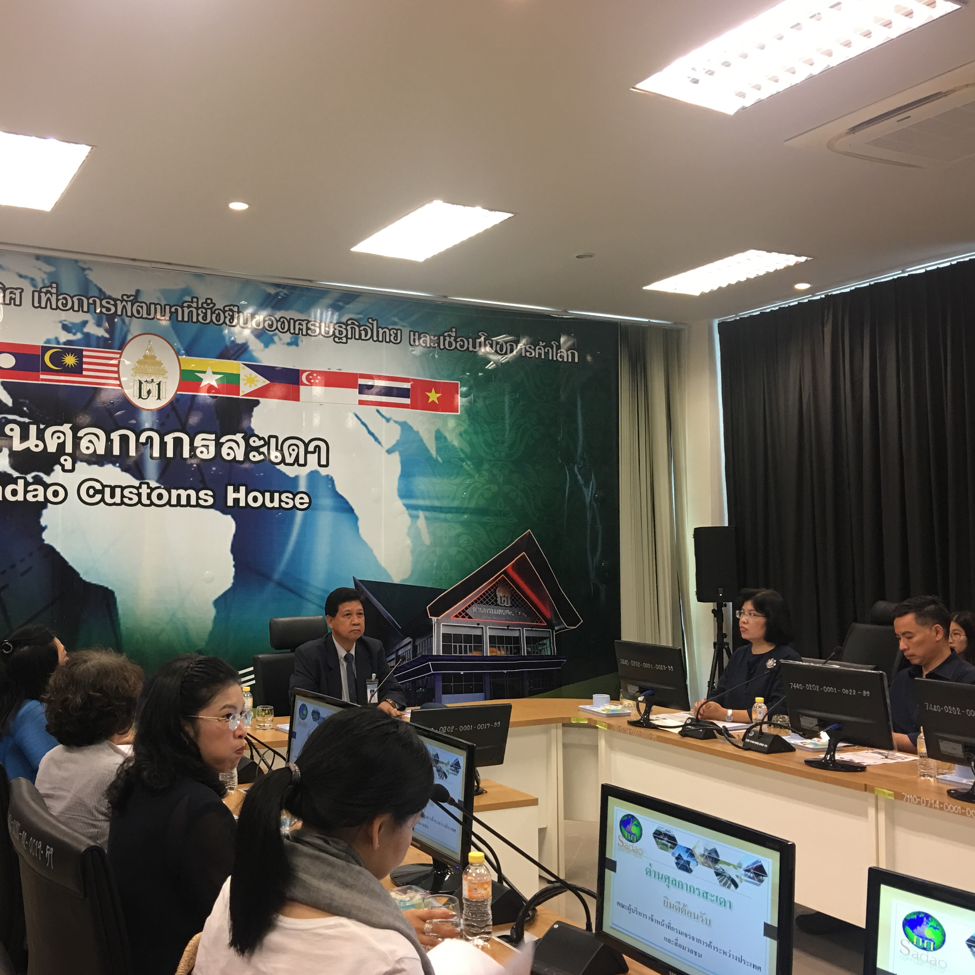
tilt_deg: +3.0
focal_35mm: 35
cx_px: 397
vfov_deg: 47.2
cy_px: 492
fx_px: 1115
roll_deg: +0.0
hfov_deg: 47.0
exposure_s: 1/17
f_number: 2.2
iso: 64
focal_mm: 4.15
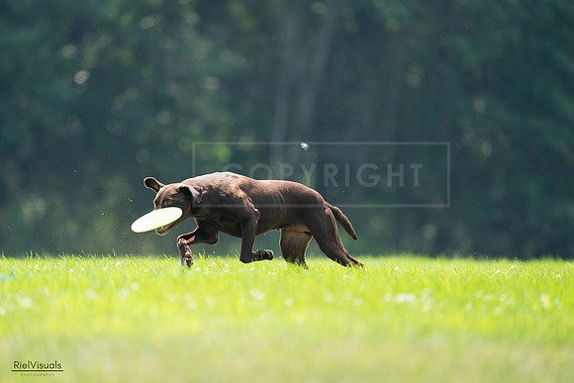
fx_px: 9568
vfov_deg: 2.3
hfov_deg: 3.4
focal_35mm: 600
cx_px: 287
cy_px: 192
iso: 3200
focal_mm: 600
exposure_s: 1/4000
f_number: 6.3
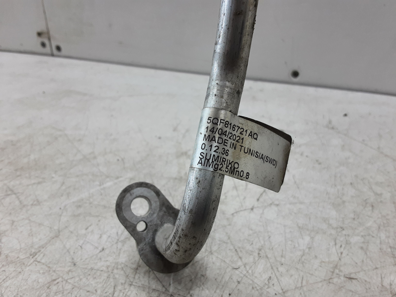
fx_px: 309
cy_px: 148
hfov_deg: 65.3
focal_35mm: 27
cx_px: 198
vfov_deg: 51.4
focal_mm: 2.91
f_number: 1.9
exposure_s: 1/50
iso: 80
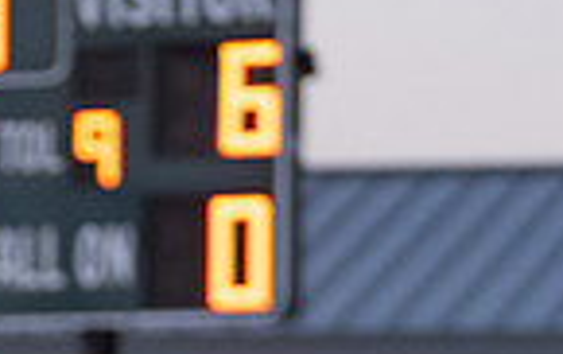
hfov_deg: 3.3
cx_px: -301
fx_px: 9647
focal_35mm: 628
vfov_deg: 2.1
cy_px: 571
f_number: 2.8
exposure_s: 1/1000
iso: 1600
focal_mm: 129
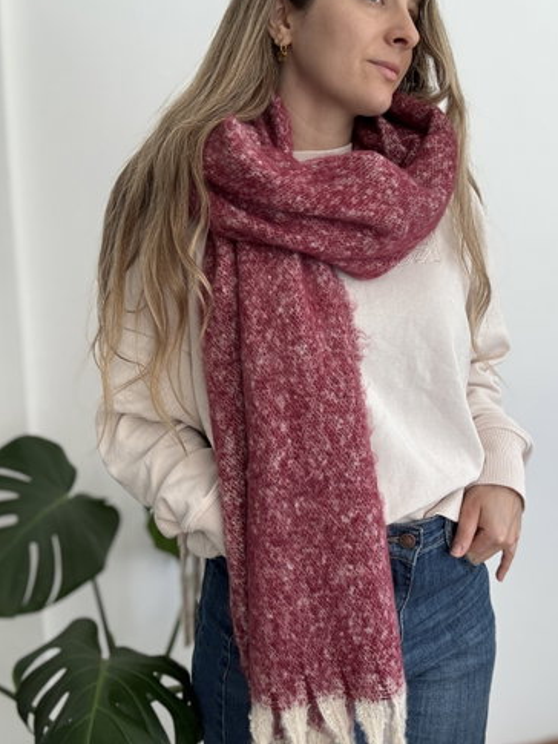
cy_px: 367
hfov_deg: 43.0
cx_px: 281
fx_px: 709
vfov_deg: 55.3
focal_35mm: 33
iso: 80
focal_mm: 2.69
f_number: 1.9
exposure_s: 1/98
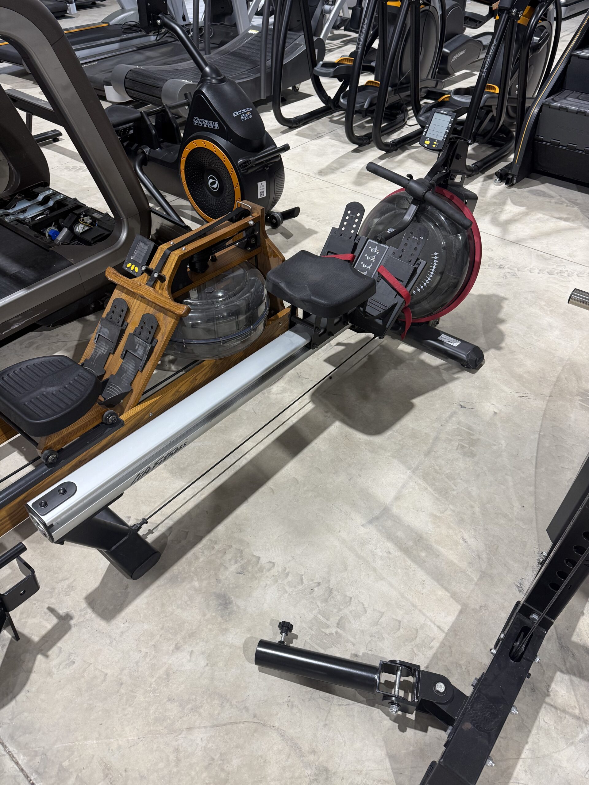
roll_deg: -0.8
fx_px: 544
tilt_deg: -43.2
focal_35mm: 24
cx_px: 294
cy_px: 392
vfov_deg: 71.6
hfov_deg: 56.8
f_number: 1.78
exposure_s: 1/95
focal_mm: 6.76
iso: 200
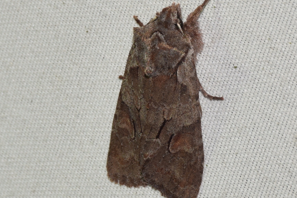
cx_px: 149
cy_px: 104
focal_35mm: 232
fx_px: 1914
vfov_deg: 5.9
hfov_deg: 8.9
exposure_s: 1/160
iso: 500
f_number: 14
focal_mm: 140
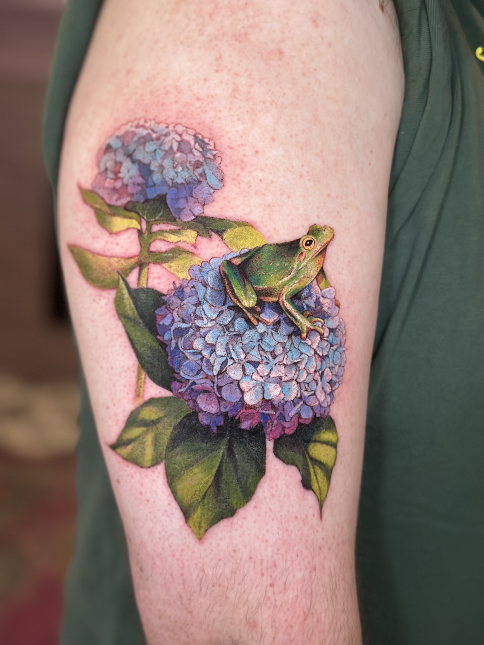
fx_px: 895
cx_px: 242
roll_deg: -6.8
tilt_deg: -19.8
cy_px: 322
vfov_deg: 39.7
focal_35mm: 48
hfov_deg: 30.3
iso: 320
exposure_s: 1/60
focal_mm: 6.86
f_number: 1.78
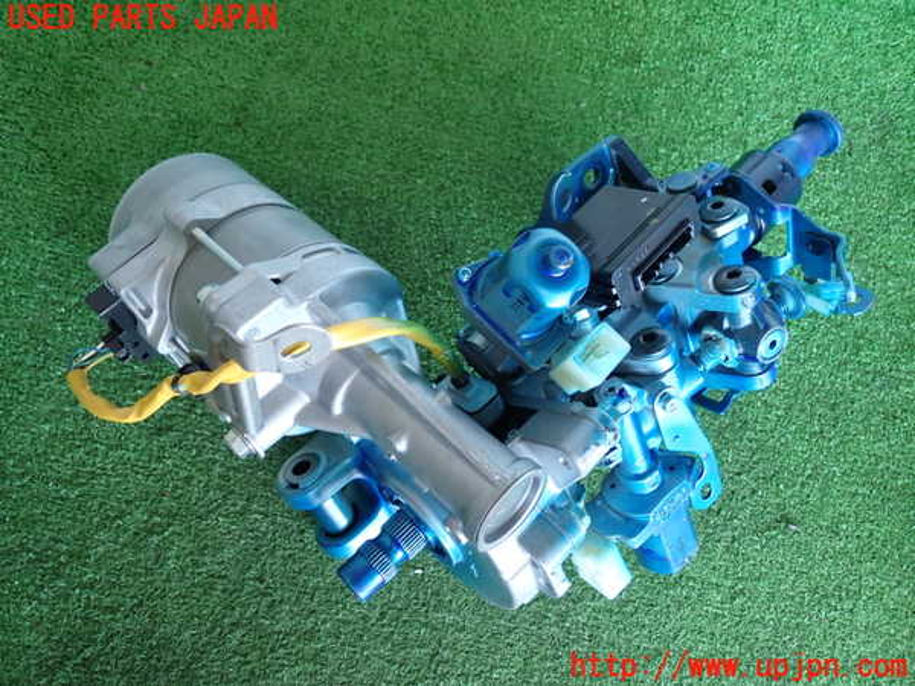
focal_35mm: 30
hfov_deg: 60.0
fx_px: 793
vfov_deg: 46.8
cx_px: 458
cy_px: 343
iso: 200
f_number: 2.3
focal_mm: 5.4
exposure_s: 1/40
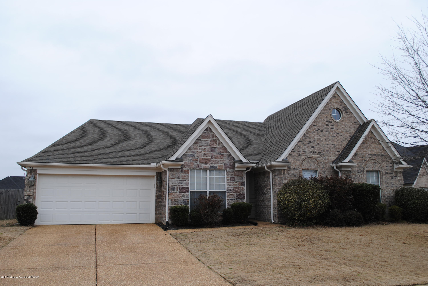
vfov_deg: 43.7
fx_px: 357
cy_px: 143
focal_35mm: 30
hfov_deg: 61.9
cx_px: 214
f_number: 6.3
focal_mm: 20
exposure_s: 1/160
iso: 100
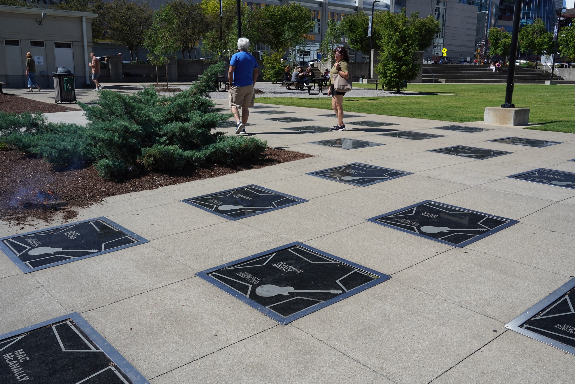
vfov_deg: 38.9
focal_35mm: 34
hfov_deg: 55.8
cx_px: 288
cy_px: 192
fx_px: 543
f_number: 16
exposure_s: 1/100
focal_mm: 34
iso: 400
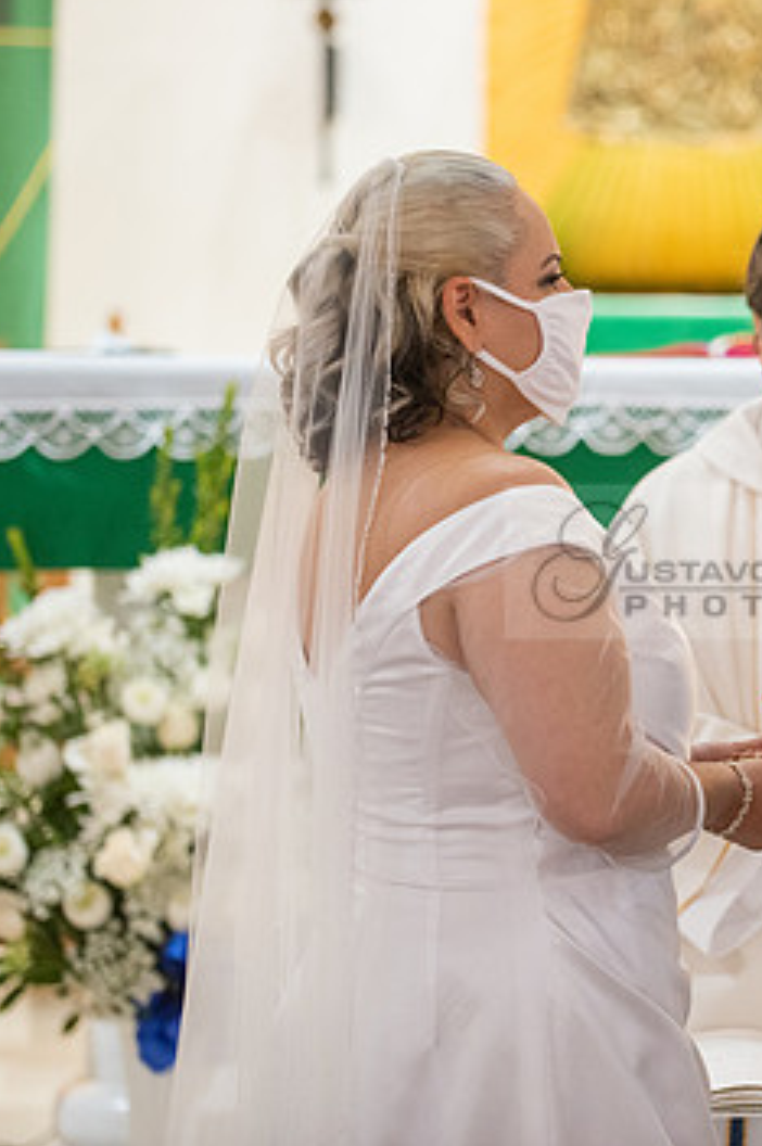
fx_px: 6298
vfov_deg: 10.4
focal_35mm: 198
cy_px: 562
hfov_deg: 6.9
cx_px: 788
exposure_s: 1/160
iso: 2000
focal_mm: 120
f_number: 2.8
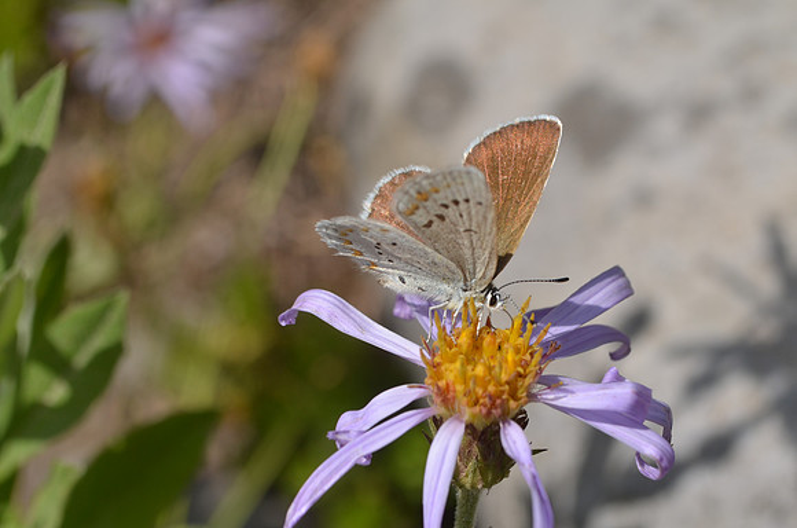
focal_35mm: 82
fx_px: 1822
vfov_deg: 16.5
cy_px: 264
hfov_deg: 24.7
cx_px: 398
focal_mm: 55
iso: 200
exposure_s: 1/400
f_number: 10
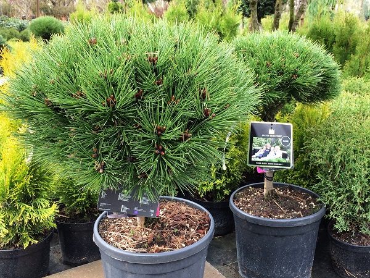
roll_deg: -1.0
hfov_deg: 61.7
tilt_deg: -15.1
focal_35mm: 29
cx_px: 185
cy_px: 139
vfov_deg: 48.2
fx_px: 310
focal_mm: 4.15
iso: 32
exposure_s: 1/151
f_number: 2.2
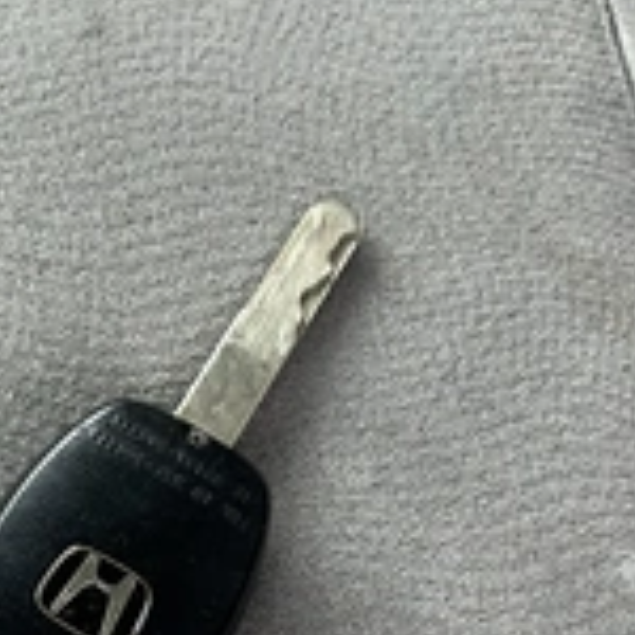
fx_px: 1370
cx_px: 93
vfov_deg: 25.0
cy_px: 614
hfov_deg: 25.5
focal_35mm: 66
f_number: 1.8
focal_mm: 3
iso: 50
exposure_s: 1/122
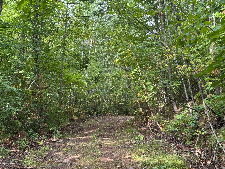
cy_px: 84
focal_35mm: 48
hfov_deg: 39.7
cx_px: 112
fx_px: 312
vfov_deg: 30.3
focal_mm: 6.76
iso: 64
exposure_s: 1/243
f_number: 1.78
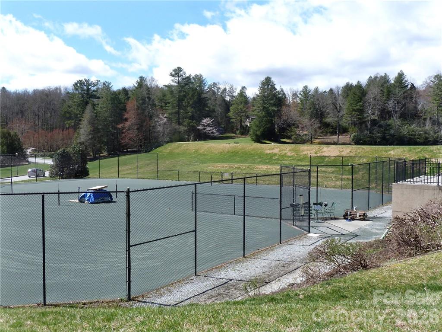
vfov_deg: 36.0
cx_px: 221
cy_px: 166
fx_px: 511
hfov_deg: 46.8
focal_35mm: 40
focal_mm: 6.5
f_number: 4
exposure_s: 1/400
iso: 80
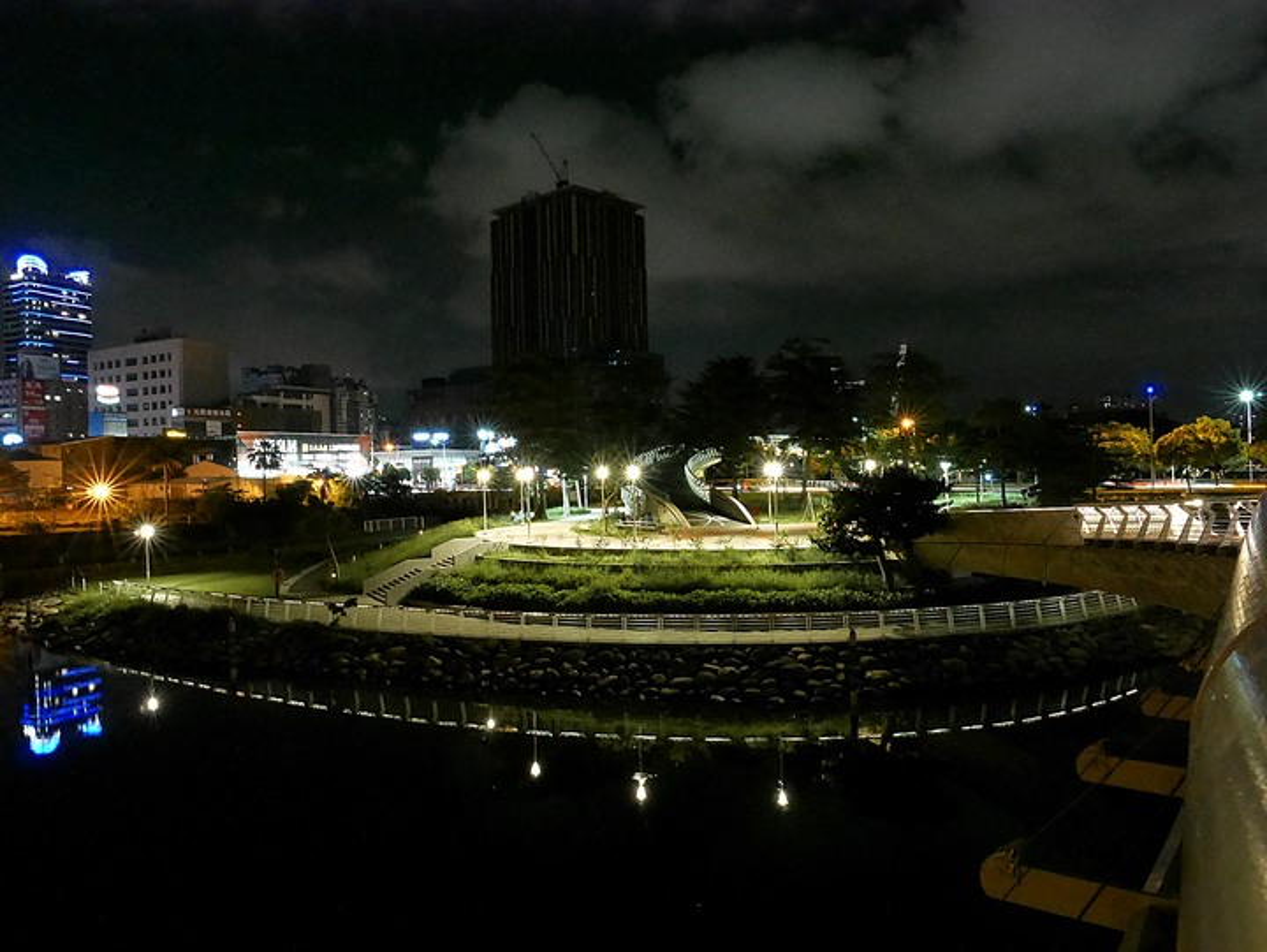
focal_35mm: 24
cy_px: 476
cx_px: 634
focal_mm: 12
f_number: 14
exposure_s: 1/1.3
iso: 3200
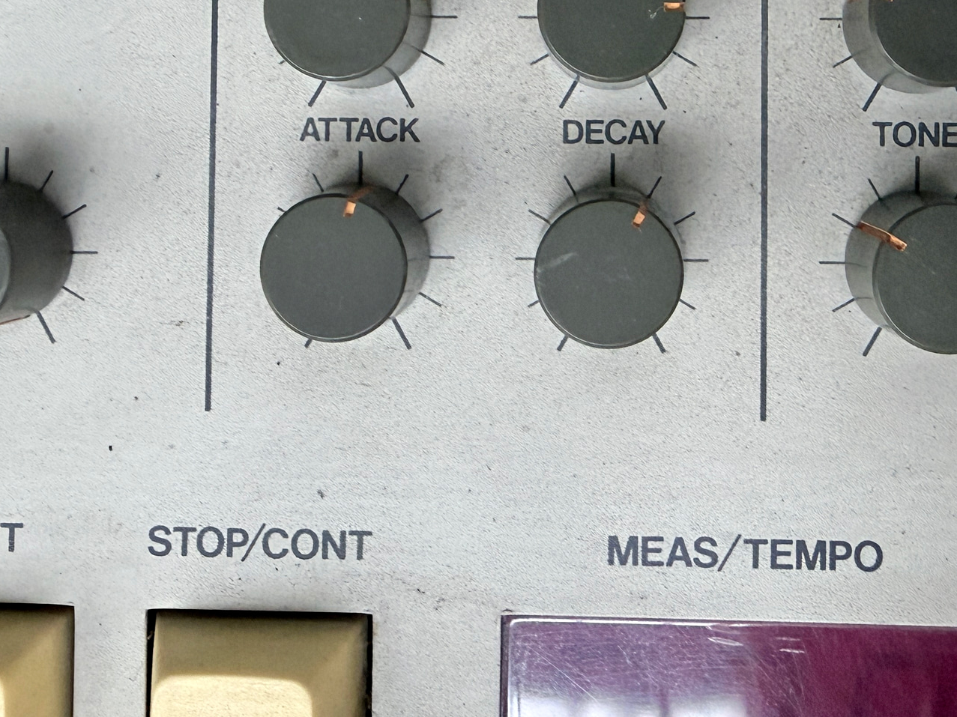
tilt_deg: -76.4
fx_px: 1299
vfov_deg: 29.5
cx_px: 623
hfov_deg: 40.0
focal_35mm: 47
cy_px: 67
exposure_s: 1/49
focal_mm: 2.22
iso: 400
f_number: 2.2
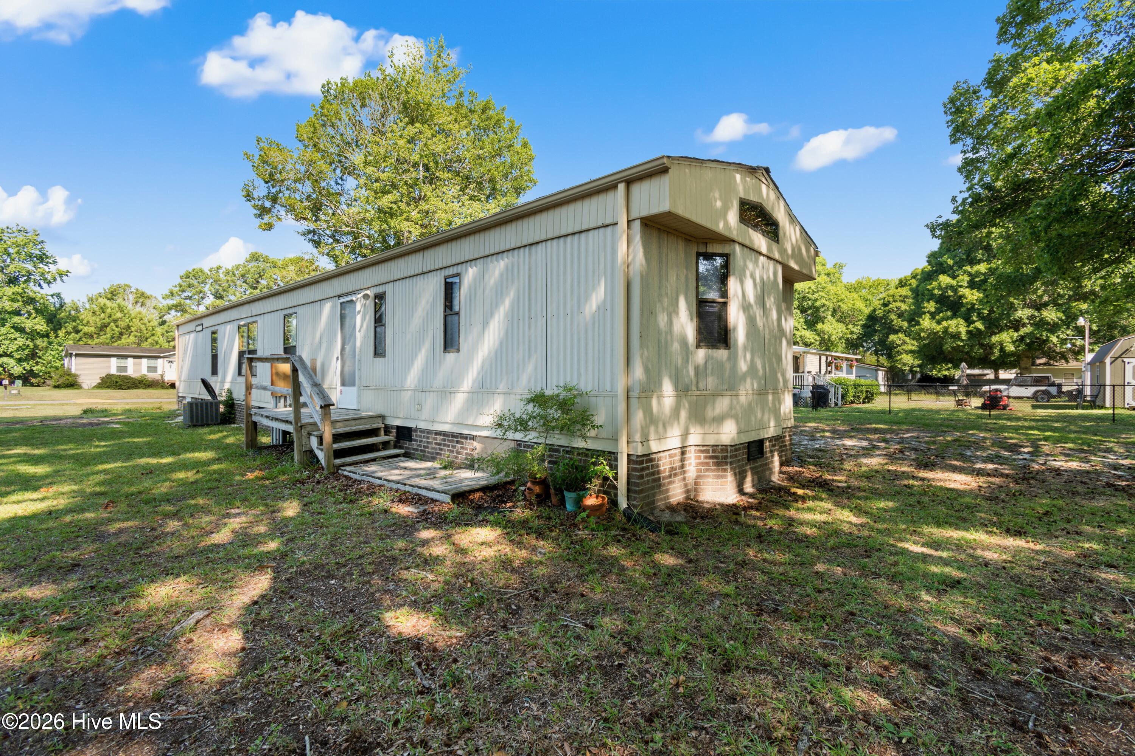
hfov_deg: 100.4
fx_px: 473
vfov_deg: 77.3
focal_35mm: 15
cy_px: 378
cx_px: 568
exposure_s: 1/80
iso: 100
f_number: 8
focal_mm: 10
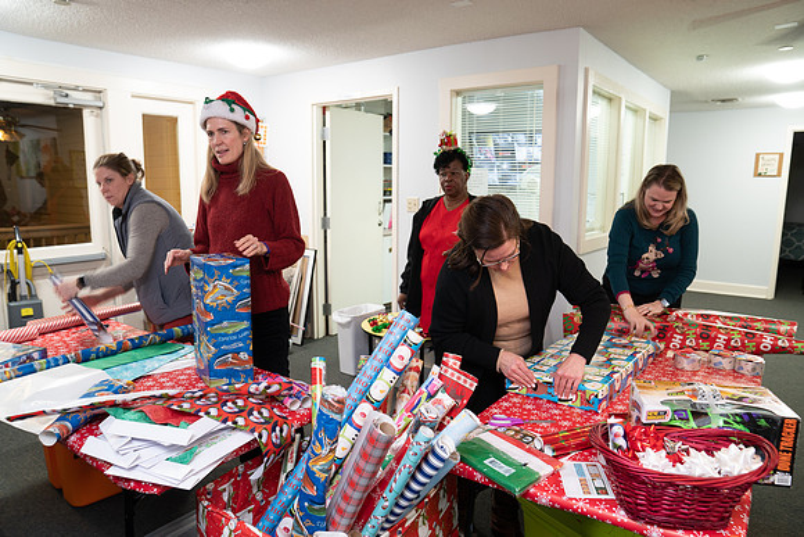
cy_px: 268
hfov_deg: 73.7
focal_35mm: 24
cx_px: 402
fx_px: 536
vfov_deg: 53.2
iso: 640
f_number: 3.5
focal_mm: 24
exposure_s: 1/30
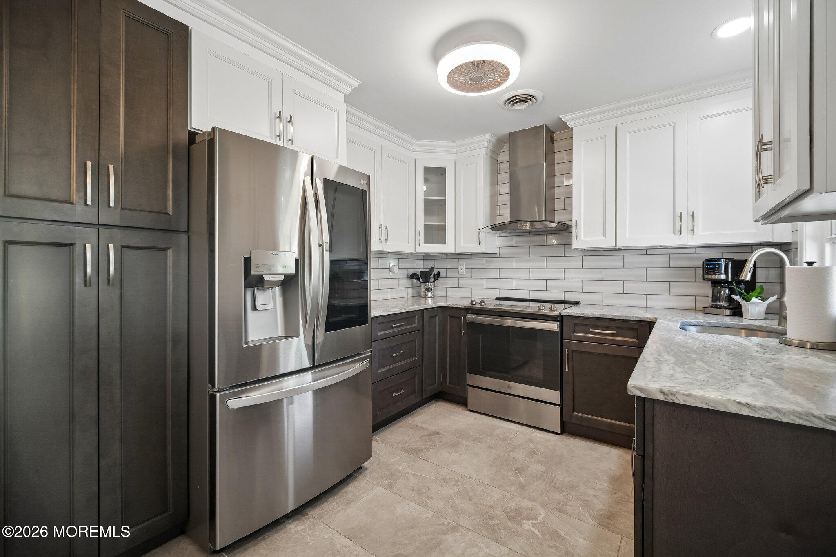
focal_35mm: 24
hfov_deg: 73.7
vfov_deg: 53.1
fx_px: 557
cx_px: 418
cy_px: 278
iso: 640
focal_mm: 24
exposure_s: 1/40
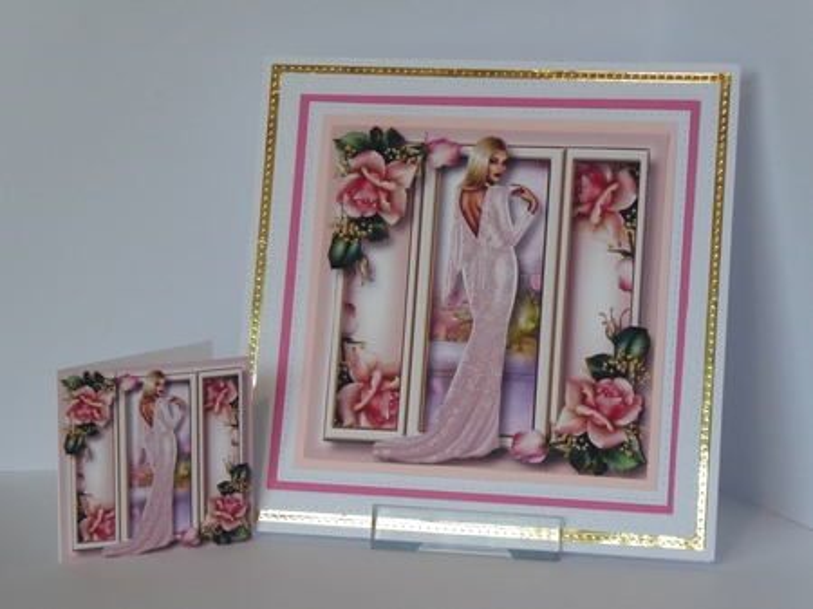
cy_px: 304
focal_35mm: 107
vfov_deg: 13.8
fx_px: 2512
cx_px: 406
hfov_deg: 18.4
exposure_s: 1/80
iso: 800
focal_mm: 17.5
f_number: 5
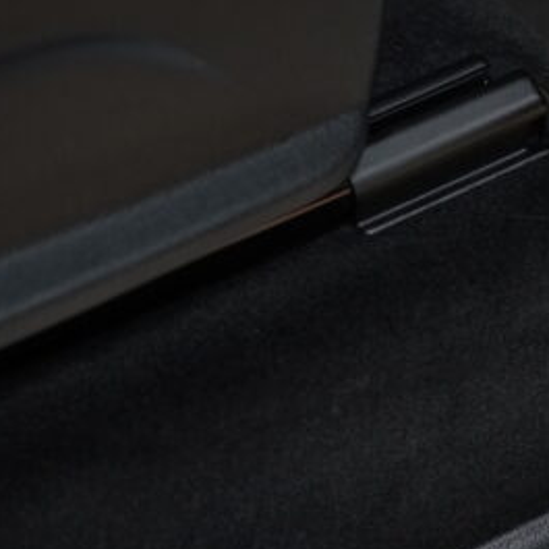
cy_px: 445
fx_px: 2687
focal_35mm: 150
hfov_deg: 11.4
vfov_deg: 11.6
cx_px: 704
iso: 1600
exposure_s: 1/80
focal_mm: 60.7
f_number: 2.8
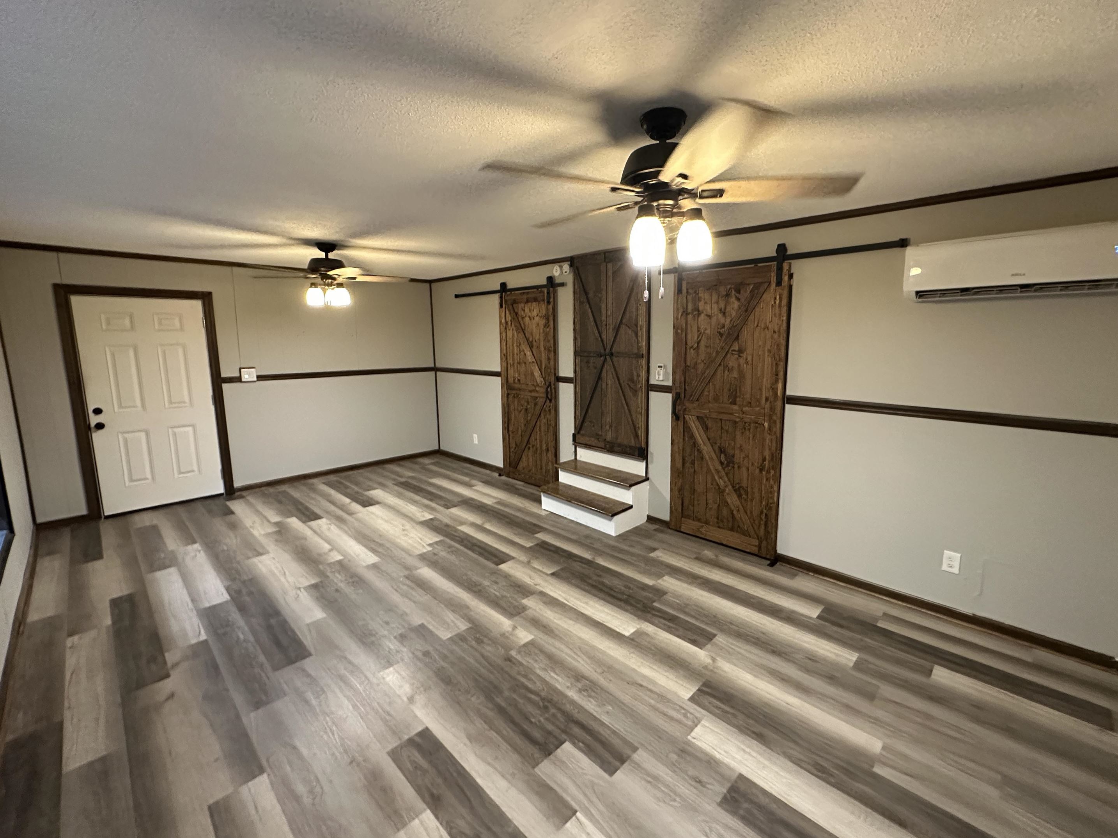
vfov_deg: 81.7
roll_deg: +1.3
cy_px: 405
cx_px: 586
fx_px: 484
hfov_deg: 98.1
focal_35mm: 15
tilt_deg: -8.4
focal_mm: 2.22
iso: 640
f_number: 2.2
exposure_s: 1/60
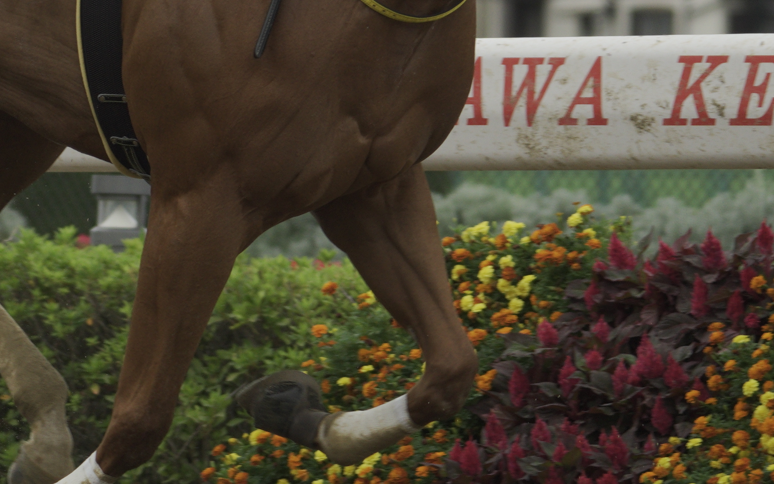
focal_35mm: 721
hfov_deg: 2.9
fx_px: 15217
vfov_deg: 1.8
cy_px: -127
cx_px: 157
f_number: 5
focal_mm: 177
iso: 640
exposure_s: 1/1000
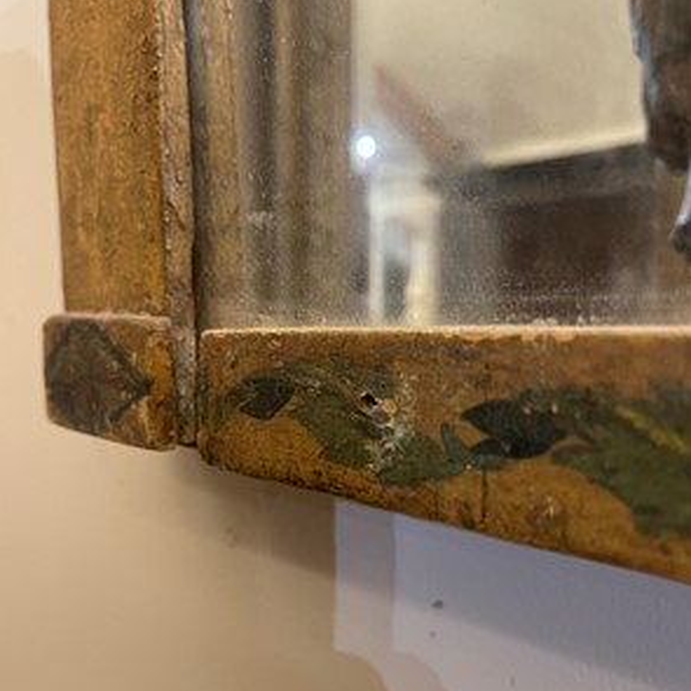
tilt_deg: -5.1
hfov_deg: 54.0
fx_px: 678
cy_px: 382
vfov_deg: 53.9
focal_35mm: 30
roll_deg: +1.7
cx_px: 344
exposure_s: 1/50
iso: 320
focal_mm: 5.1
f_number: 1.6
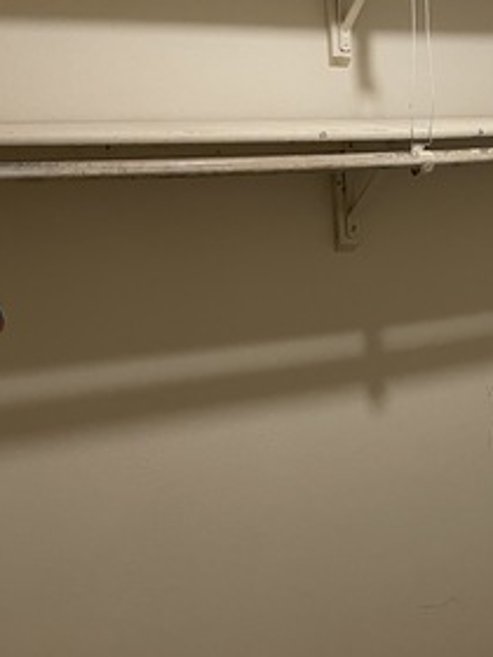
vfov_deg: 30.2
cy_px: 263
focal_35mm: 64
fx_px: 1215
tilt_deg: -3.7
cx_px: 484
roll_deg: +1.8
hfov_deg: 22.1
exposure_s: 1/60
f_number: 1.8
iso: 200
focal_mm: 3.99
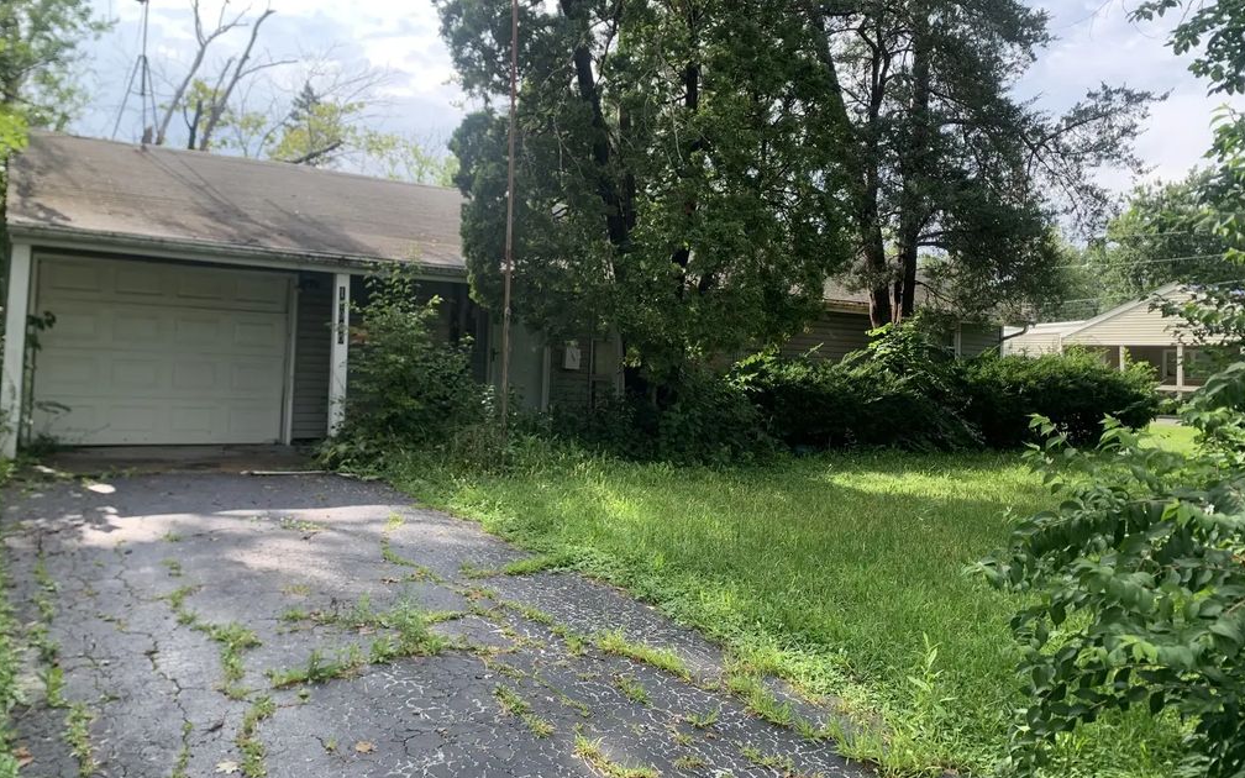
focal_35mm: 28
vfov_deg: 44.5
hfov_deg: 66.5
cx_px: 626
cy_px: 353
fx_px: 950
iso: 25
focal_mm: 4.25
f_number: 1.8
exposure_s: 1/664
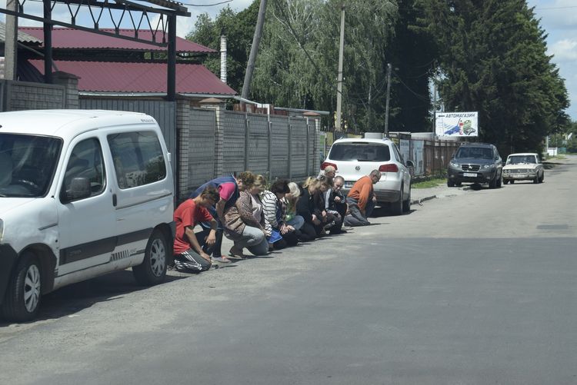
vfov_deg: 16.6
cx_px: 288
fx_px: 1323
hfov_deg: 24.6
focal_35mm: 82
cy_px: 192
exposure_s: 1/400
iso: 200
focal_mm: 55
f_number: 10
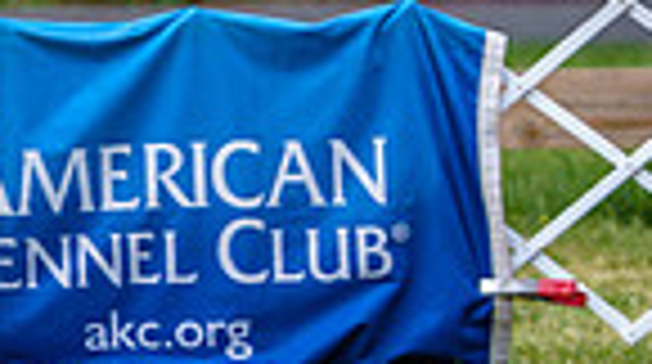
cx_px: 1178
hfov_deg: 3.0
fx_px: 12393
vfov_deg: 1.7
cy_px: -101
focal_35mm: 718
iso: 200
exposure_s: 1/500
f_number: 4
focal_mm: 171
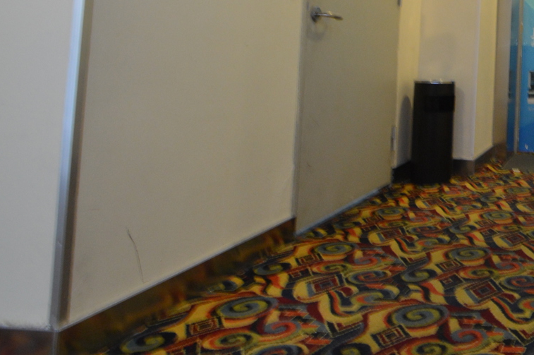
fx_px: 519
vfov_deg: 34.8
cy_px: 13
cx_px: 614
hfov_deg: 41.0
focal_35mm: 35
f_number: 5.6
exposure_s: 1/6
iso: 800
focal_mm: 10
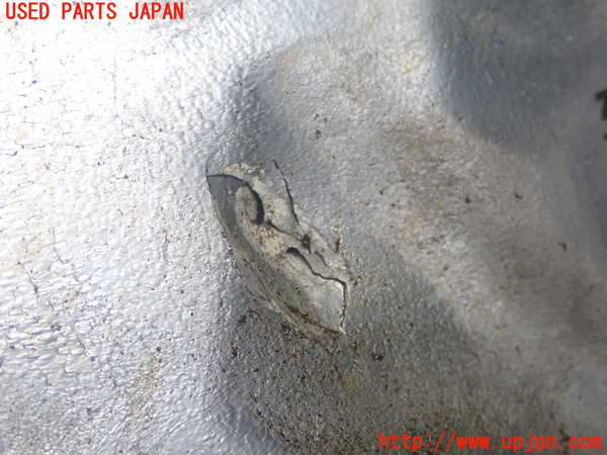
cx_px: 304
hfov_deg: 31.2
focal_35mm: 62
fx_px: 1087
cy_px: 228
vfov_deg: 23.7
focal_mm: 11.09
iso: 200
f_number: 3.6
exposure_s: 1/80
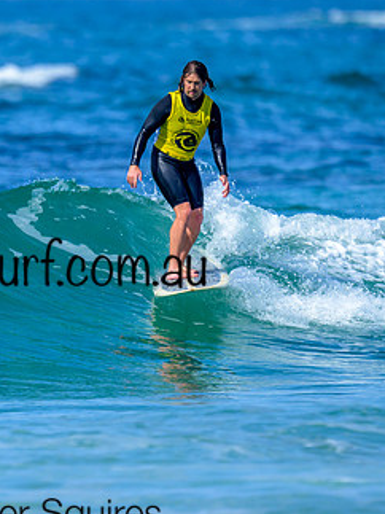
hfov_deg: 0.8
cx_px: 14
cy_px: 236
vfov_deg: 1.0
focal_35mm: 1901
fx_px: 28209
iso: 280
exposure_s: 1/2000
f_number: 6.3
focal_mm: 800
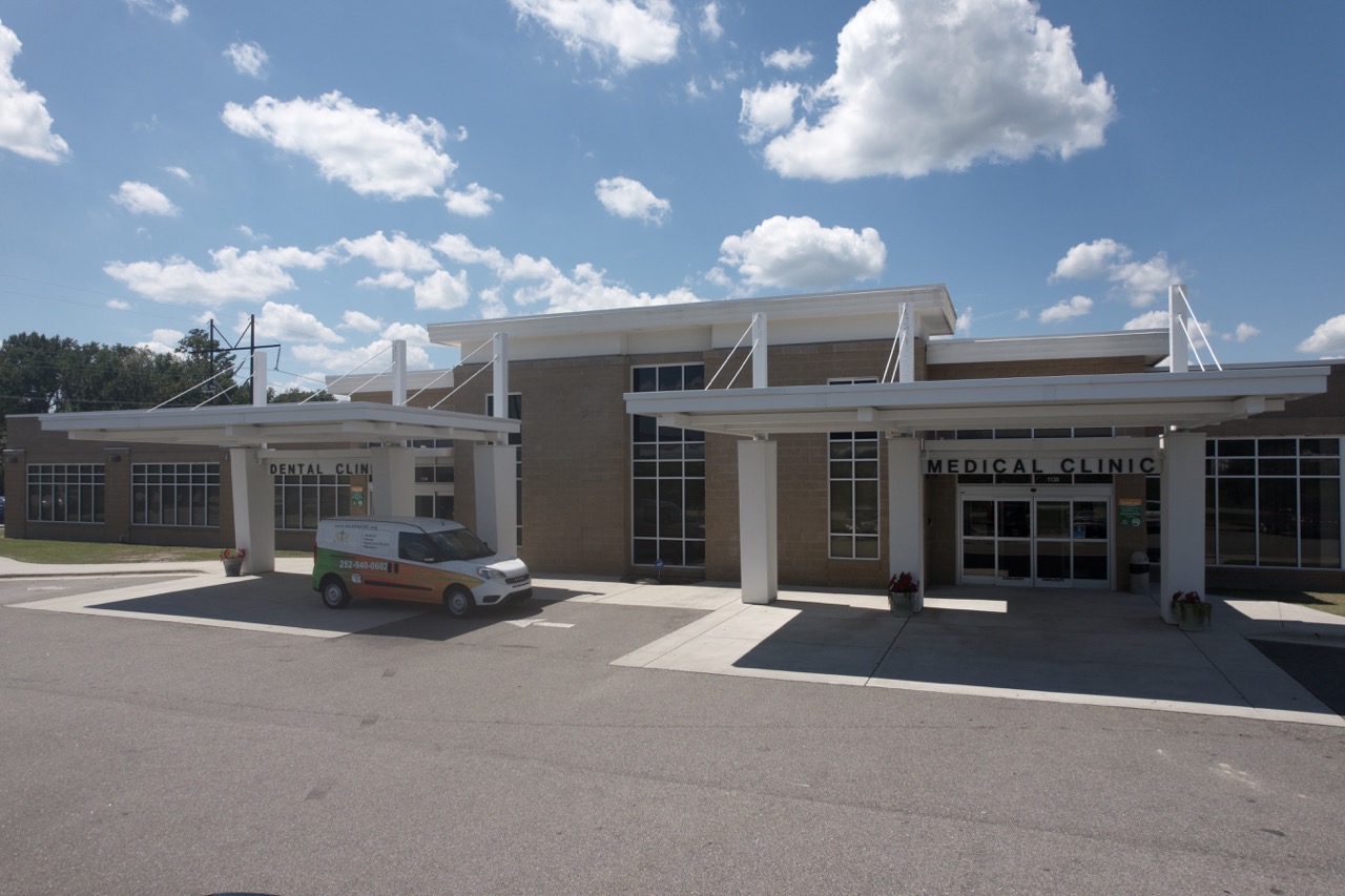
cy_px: 448
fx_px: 822
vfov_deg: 57.2
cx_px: 672
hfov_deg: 78.6
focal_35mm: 22
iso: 110
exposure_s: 1/725
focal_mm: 8.38
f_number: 2.8
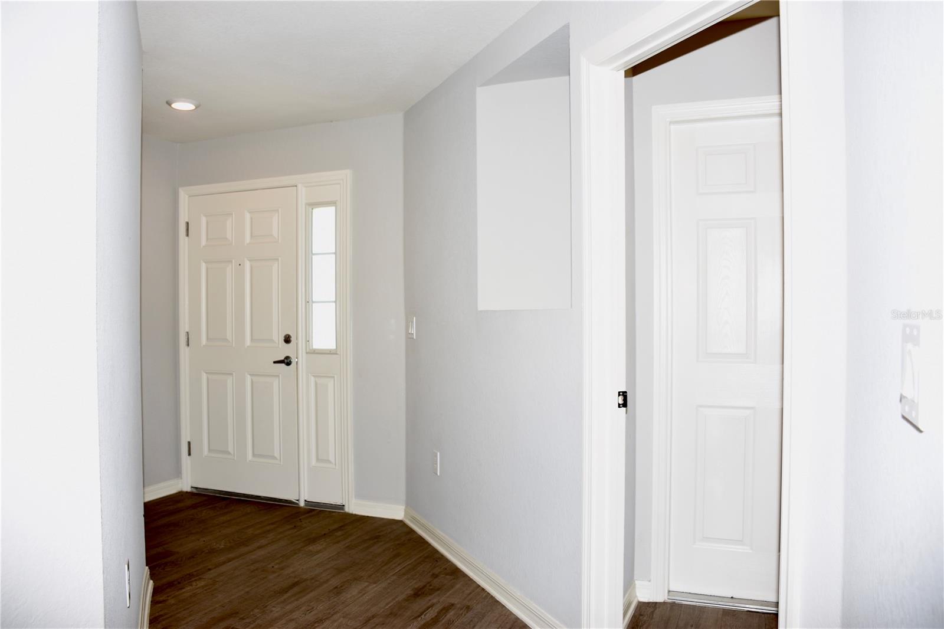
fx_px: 708
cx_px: 472
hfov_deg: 67.4
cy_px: 314
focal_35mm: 27
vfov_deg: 47.9
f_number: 4
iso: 100
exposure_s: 1/60
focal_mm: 18
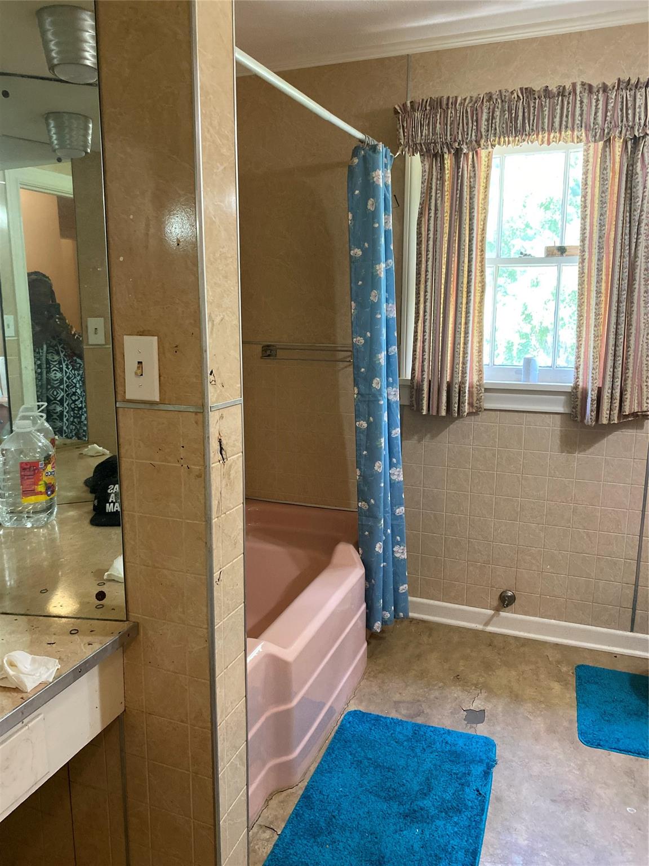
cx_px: 324
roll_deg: +0.0
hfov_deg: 53.1
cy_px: 433
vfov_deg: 67.3
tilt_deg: -9.7
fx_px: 650
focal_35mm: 26
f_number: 1.8
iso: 400
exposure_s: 1/60
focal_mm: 4.25
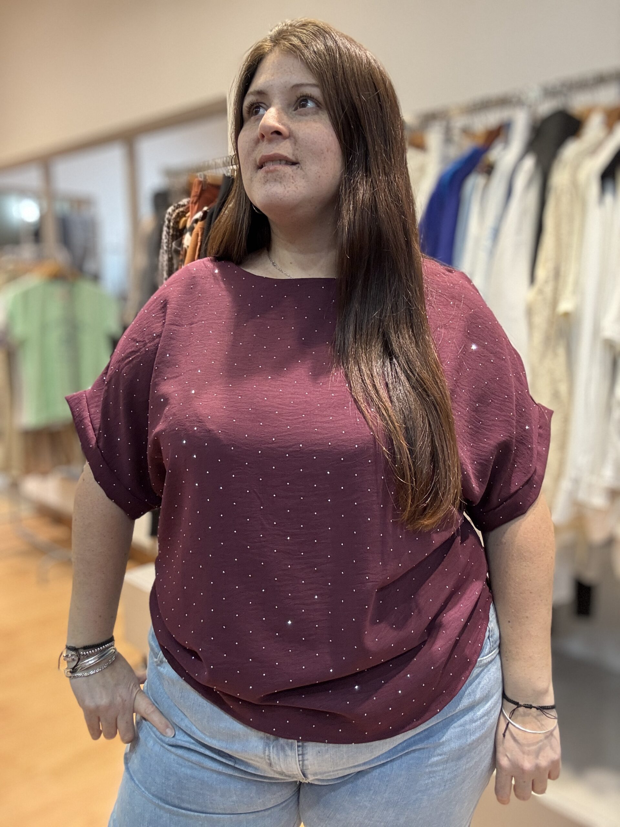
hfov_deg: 46.8
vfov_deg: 60.0
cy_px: 414
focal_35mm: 30
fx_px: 716
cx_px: 310
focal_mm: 2.69
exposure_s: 1/50
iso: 200
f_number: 1.9
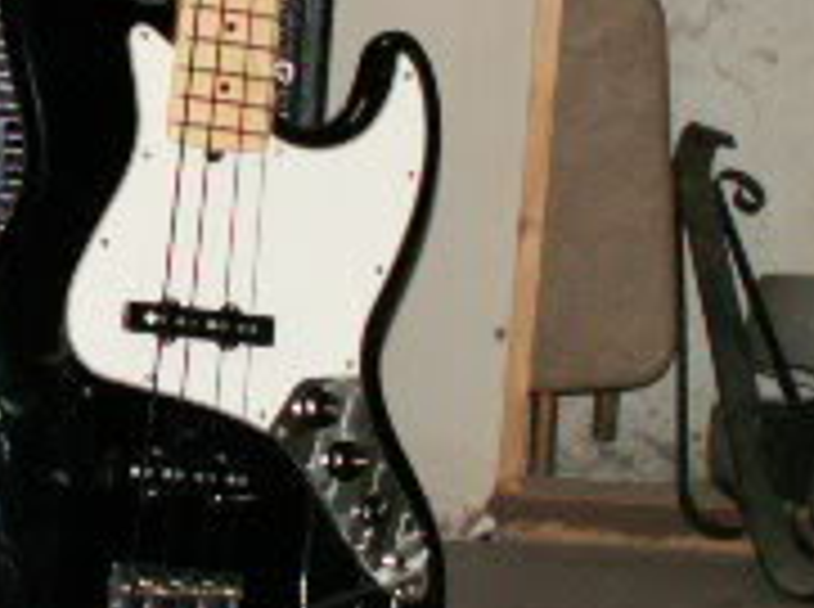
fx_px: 2910
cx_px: -121
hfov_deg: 15.4
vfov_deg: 11.4
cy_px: -333
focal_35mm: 124
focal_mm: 5.86
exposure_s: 1/40
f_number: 2.8
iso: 160
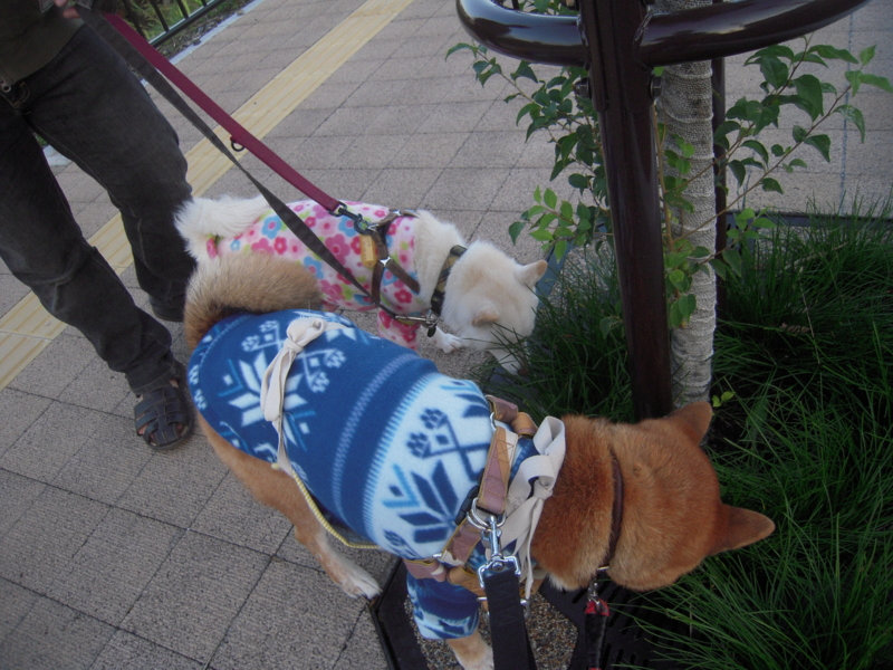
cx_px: 446
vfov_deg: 49.7
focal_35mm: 28
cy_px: 335
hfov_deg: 63.4
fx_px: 722
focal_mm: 5
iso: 250
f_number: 2.7
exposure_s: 1/250
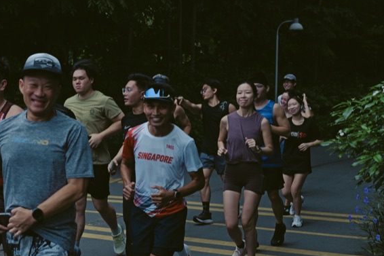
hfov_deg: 28.7
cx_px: 51
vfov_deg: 20.0
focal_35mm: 68
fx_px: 725
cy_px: 131
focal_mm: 35
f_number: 3.2
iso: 400
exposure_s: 1/800
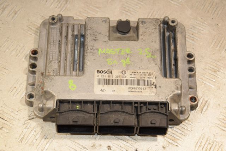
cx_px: 113
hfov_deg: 21.9
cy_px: 76
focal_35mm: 93
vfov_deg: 14.7
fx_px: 584
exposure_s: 1/200
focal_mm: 62
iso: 800
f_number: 6.3
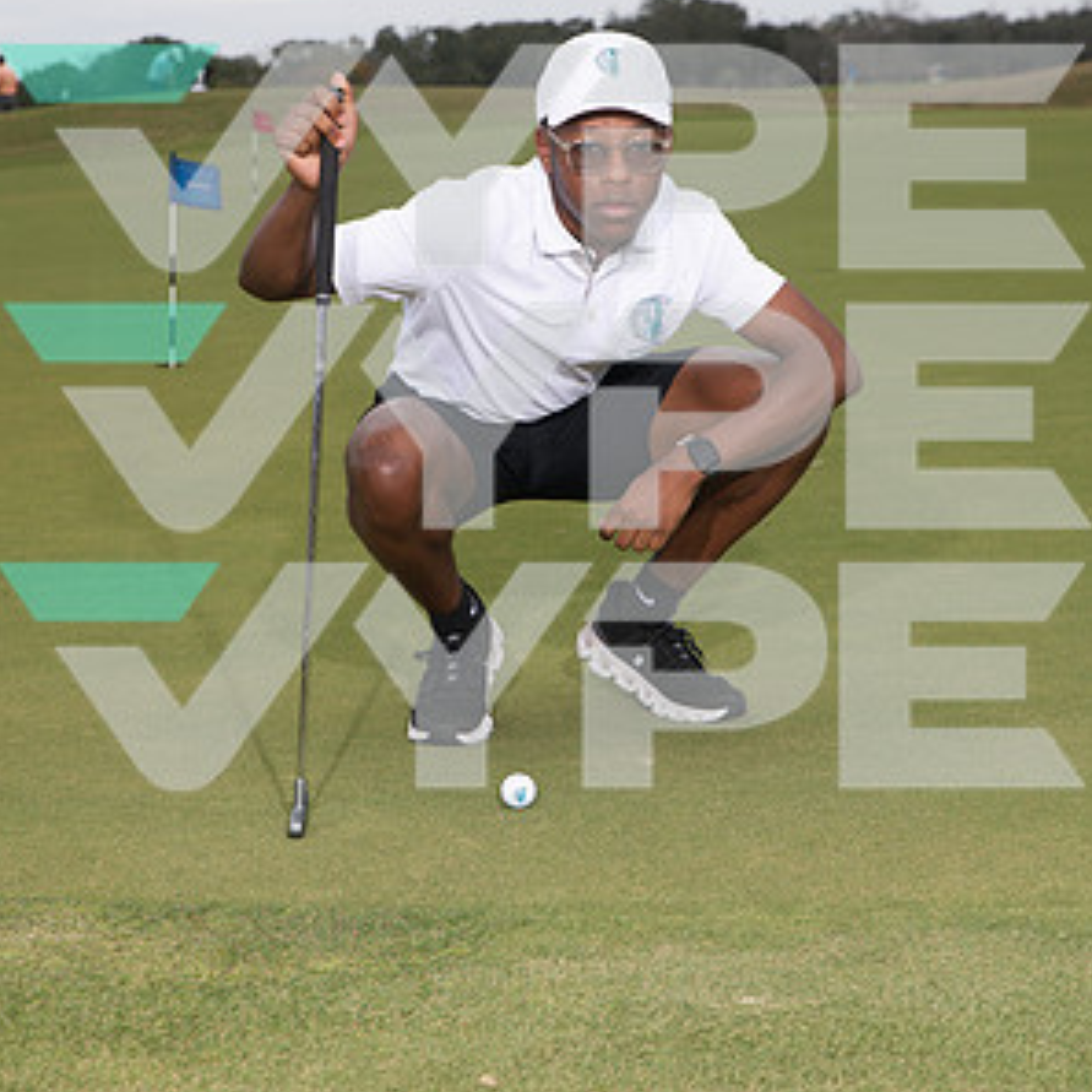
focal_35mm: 90
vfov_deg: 19.3
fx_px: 3212
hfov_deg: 19.3
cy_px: 419
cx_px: 548
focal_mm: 70
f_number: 6.3
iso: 100
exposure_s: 1/320
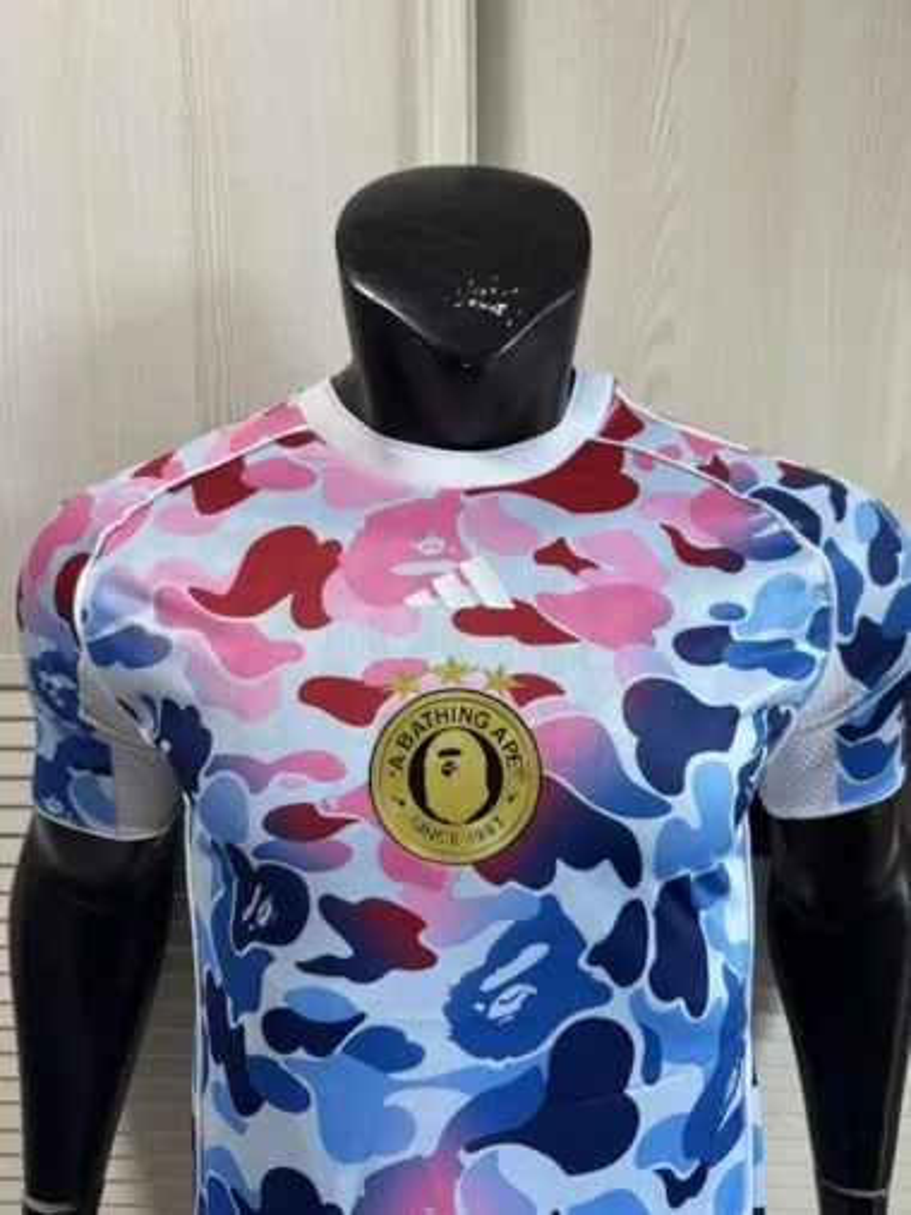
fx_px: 843
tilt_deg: -10.3
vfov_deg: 71.6
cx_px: 456
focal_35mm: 24
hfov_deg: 56.8
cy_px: 608
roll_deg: +0.0
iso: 200
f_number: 1.78
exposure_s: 1/121
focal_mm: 6.76
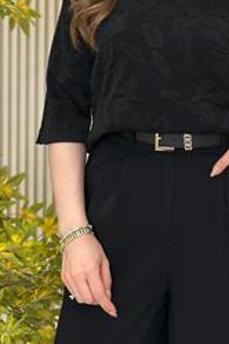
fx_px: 1021
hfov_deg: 12.8
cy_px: 73
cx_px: 149
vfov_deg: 18.9
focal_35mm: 107
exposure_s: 1/141
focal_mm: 6.86
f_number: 1.78
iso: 80
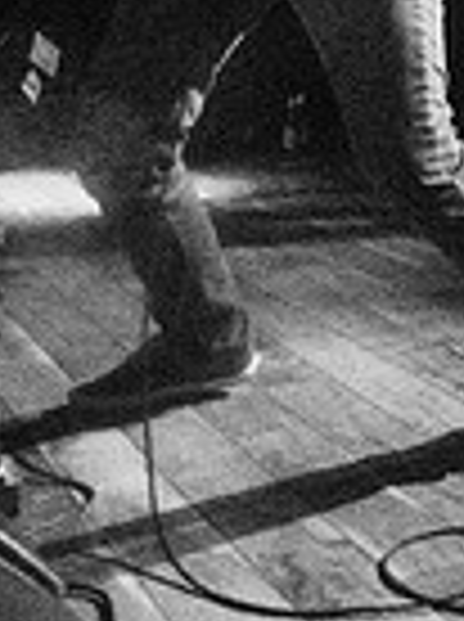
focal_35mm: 81
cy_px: -205
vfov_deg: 21.6
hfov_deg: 16.5
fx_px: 1452
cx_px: 703
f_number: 2.8
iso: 6400
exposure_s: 1/100
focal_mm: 20
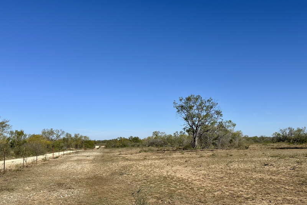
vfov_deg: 40.9
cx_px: 159
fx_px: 273
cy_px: 123
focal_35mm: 32
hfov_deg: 58.7
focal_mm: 6.86
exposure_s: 1/7576
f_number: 1.78
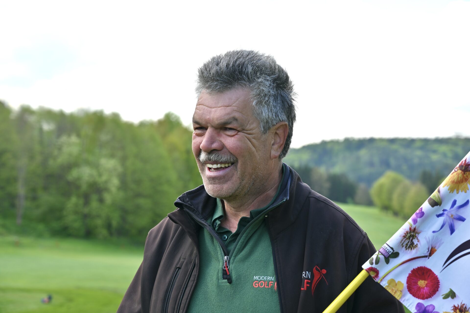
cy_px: 156
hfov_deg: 28.9
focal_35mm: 70
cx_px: 235
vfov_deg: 19.4
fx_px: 913
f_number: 5.6
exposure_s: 1/250
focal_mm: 70
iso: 140
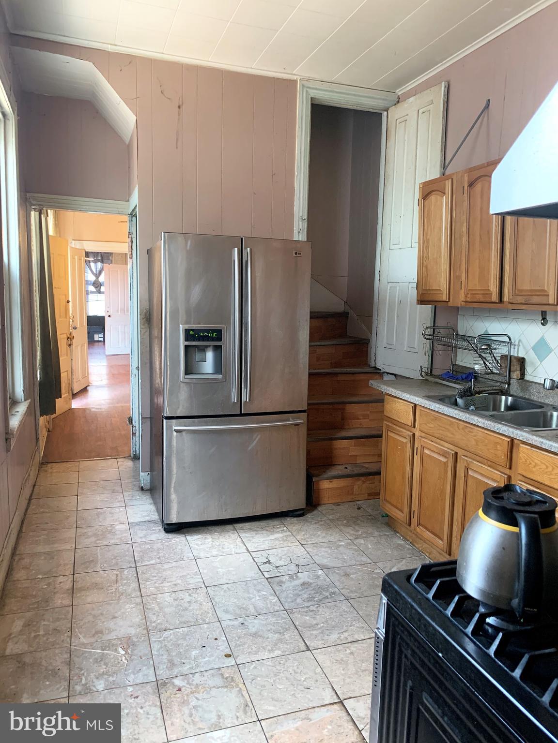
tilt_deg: -6.5
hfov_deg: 53.1
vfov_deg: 67.3
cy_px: 372
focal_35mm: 26
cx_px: 279
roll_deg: -0.8
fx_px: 559
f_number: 1.8
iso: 320
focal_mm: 4.25
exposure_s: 1/60
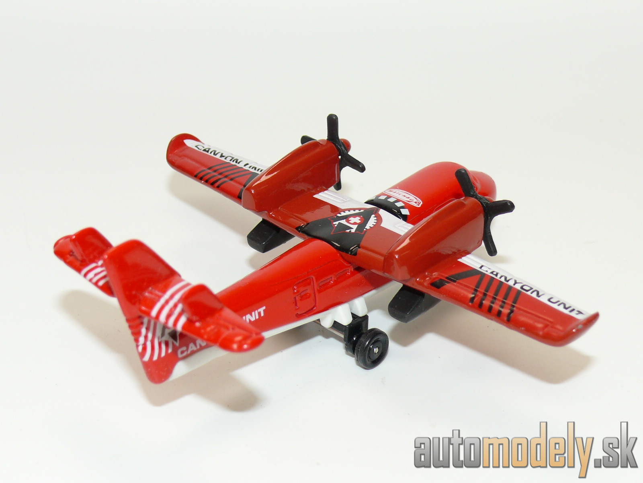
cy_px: 242
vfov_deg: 19.9
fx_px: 1375
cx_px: 322
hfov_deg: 26.3
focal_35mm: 74
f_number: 4
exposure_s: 1/30
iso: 100
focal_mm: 11.3
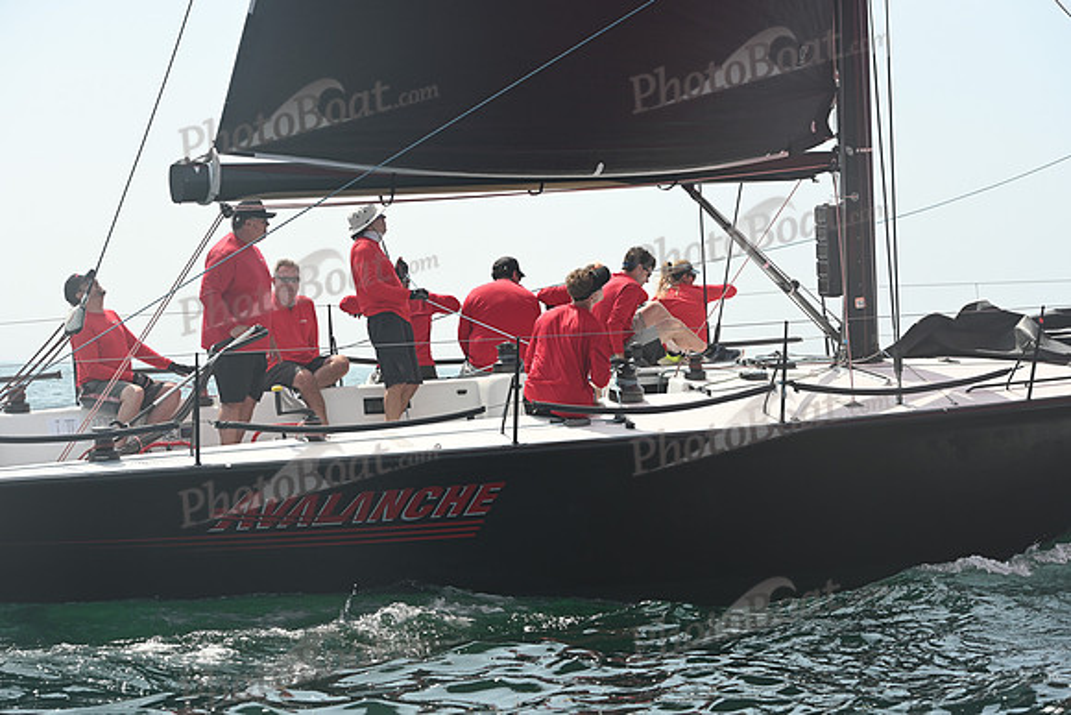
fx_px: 2440
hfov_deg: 24.8
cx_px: 536
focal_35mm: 82
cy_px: 358
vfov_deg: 16.7
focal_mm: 82
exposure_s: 1/1250
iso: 320
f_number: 6.3
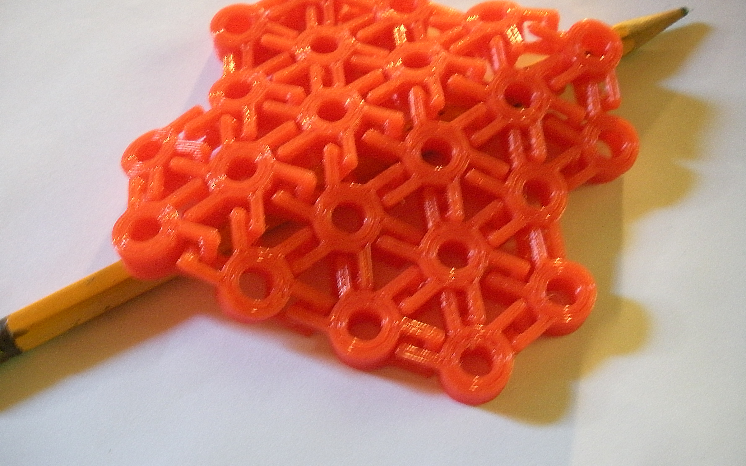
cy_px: 216
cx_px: 368
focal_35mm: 39
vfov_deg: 32.8
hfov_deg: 50.4
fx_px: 793
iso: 400
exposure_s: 1/12.1
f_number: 3.5
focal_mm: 6.3
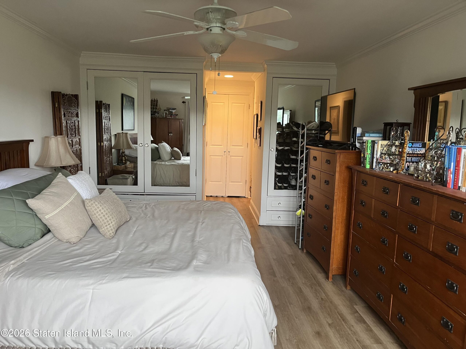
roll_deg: -1.2
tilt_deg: -8.5
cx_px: 233
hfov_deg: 67.3
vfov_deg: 53.1
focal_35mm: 26
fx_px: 350
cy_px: 174
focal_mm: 5.1
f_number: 1.6
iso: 200
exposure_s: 1/60
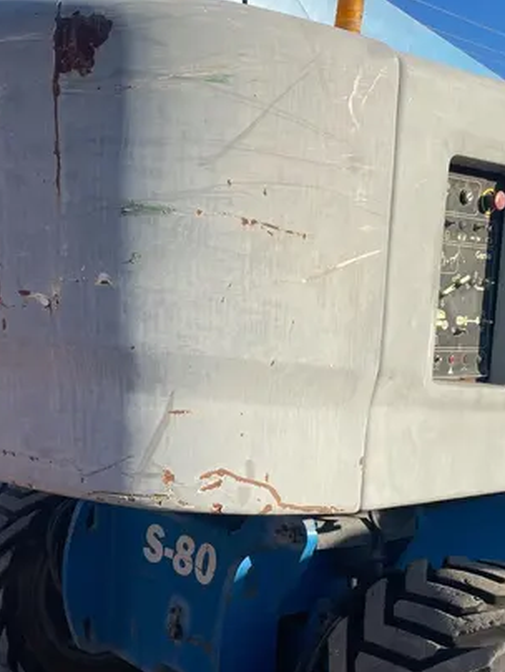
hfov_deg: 30.9
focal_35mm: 47
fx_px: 914
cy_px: 447
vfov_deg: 39.9
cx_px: 246
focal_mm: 4.2
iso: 50
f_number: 1.6
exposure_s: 1/4132
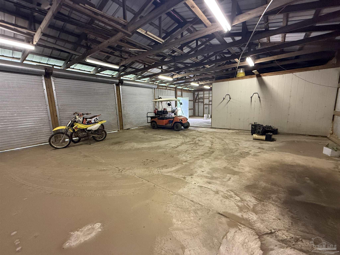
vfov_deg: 85.7
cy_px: 128
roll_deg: +1.4
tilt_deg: -9.1
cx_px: 170
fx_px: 138
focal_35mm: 14
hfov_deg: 102.1
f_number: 2.2
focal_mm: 2.22
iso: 500
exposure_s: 1/60
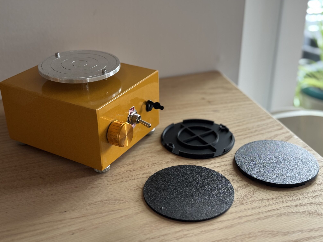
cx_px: 164
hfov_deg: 38.9
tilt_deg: -28.9
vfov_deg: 29.7
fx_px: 457
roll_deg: +0.7
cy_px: 122
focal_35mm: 49
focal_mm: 6.76
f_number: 1.78
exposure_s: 1/40
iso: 200
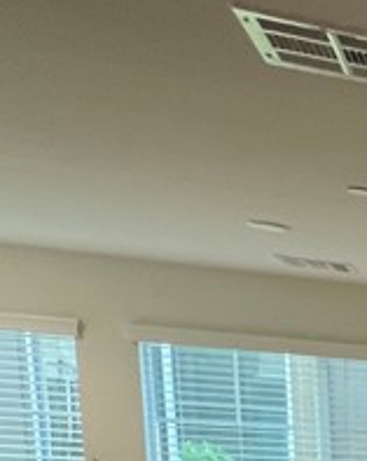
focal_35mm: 66
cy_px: 620
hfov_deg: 13.0
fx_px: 898
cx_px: 991
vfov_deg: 24.6
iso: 200
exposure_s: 1/120
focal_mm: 1.57
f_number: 1.8
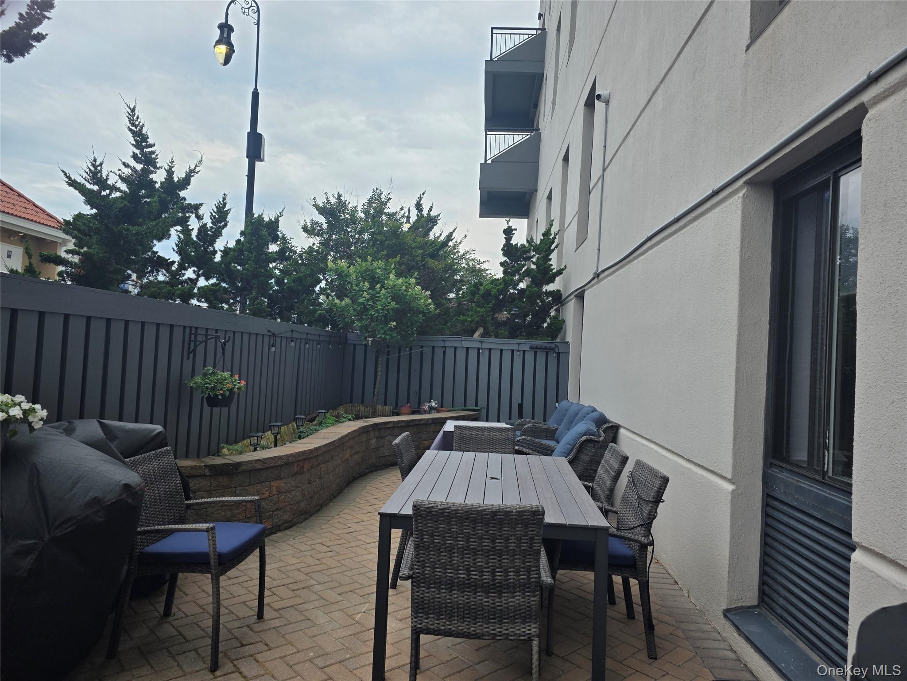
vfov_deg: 58.9
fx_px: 603
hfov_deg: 73.9
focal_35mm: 23
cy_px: 340
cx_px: 454
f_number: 1.7
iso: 80
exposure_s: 1/4057
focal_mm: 6.3
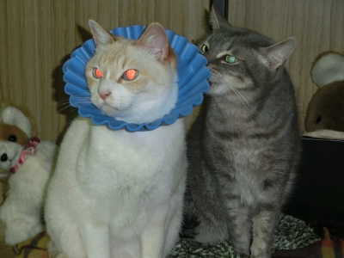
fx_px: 855
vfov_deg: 17.2
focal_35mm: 86
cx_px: 172
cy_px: 129
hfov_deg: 22.8
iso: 400
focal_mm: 15.16
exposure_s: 1/15
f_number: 5
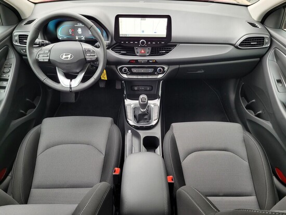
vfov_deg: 53.1
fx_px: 215
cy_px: 108
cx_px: 143
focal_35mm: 26
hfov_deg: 67.3
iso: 320
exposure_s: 1/50
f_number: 1.8
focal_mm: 5.4
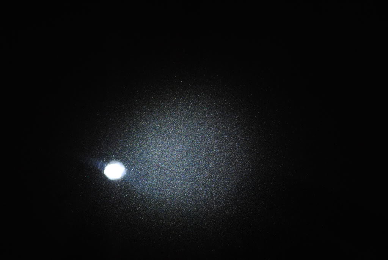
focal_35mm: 82
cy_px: 130
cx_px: 194
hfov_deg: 24.6
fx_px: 890
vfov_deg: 16.6
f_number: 5.6
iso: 200
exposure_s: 1/125
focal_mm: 55
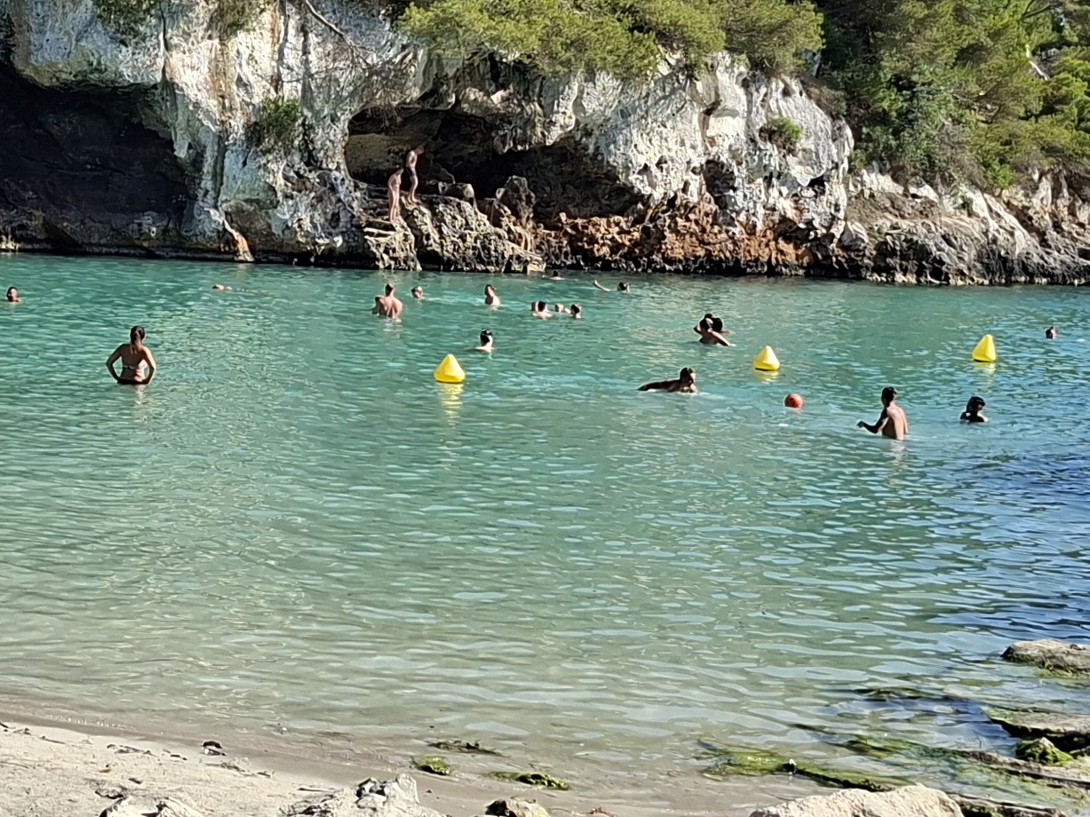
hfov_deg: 25.3
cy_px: 184
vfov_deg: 19.5
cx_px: 149
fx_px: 2361
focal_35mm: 75
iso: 50
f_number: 1.8
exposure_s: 1/1383
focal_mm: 5.54
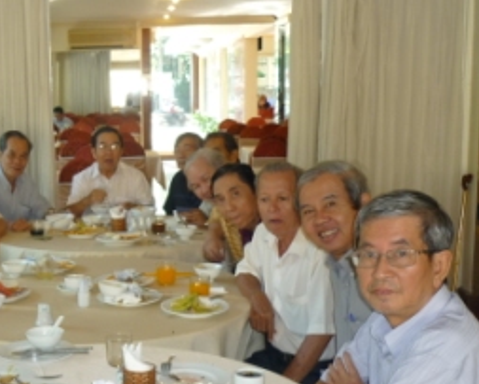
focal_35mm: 57
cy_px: 223
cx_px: 80
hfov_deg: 31.9
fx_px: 809
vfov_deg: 26.7
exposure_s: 1/40
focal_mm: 5.5
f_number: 2.8
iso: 100
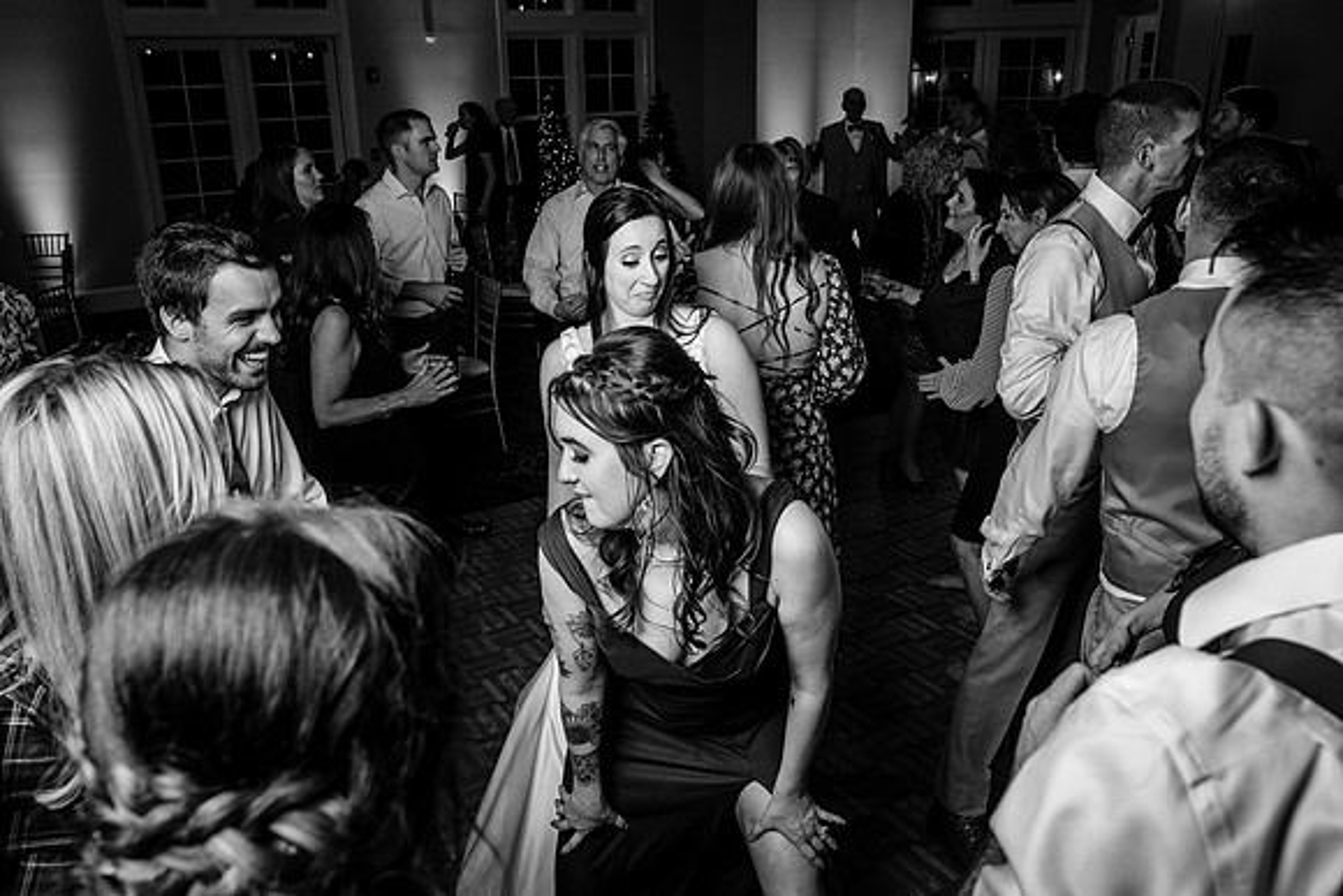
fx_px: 1051
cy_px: 468
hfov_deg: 65.1
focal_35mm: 28
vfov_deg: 46.2
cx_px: 642
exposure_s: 1/200
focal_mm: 27
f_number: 5.6
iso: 2000
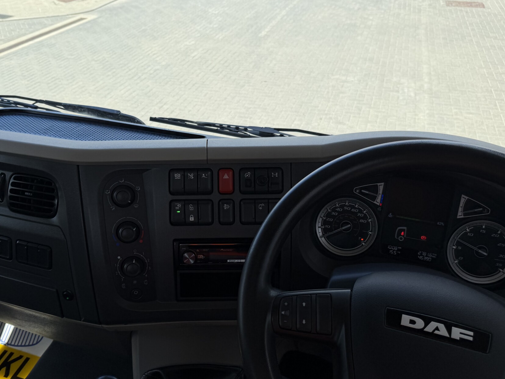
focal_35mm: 29
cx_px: 232
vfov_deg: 48.1
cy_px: 215
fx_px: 423
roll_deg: +0.7
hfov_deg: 61.6
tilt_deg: -36.8
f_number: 1.78
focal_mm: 6.76
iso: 80
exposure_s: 1/2907
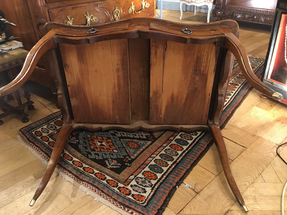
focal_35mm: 29
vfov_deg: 48.2
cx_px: 144
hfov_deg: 61.7
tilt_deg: -29.7
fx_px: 240
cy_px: 108
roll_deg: +1.2
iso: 100
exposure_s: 1/8
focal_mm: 4.15
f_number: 2.2
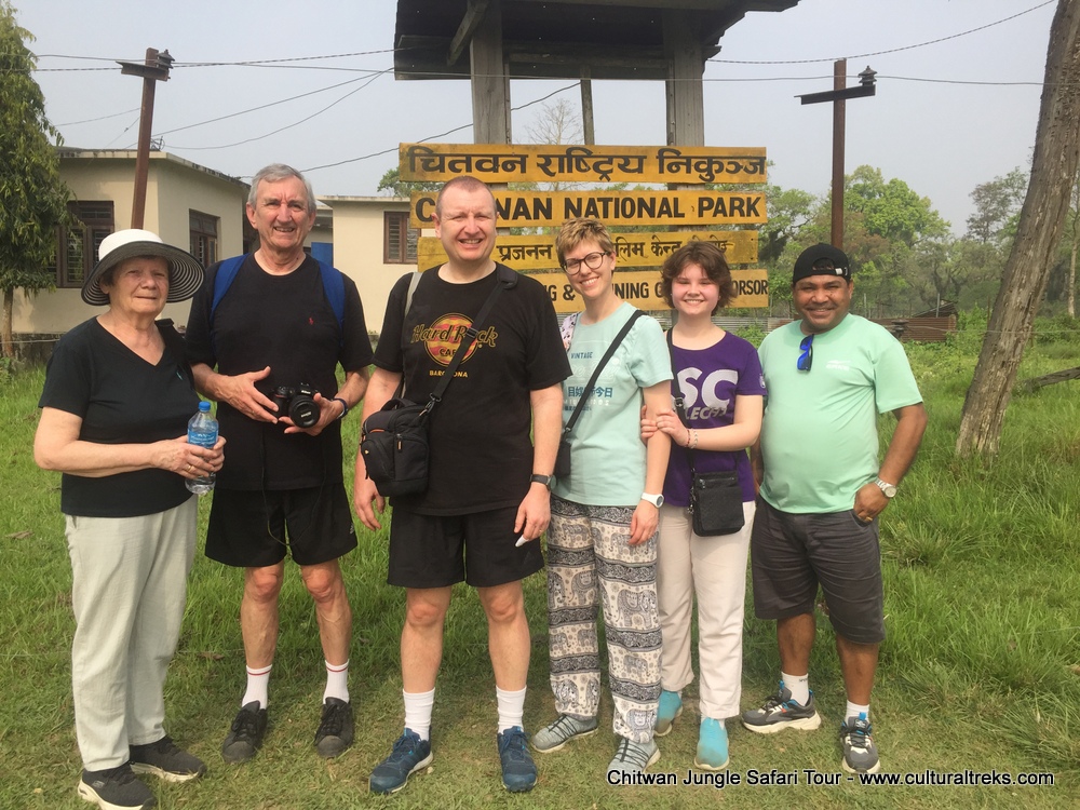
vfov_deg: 48.2
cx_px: 540
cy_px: 405
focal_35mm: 29
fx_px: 905
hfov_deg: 61.7
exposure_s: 1/1319
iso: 32
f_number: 2.2
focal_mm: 4.15
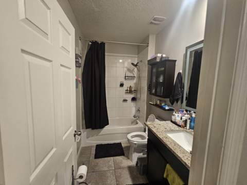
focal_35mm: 13
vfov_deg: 89.8
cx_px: 124
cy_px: 92
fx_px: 93
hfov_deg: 106.2
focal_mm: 2.2
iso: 320
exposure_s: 1/40
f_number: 2.2
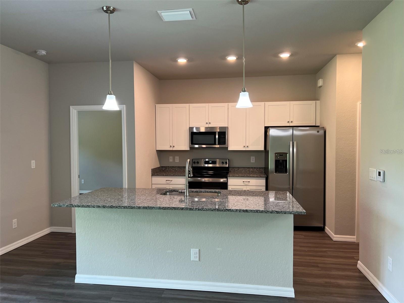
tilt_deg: -2.2
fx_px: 303
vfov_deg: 53.1
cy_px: 152
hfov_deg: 67.3
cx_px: 202
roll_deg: -0.4
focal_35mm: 26
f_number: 1.5
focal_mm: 5.7
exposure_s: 1/60
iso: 80
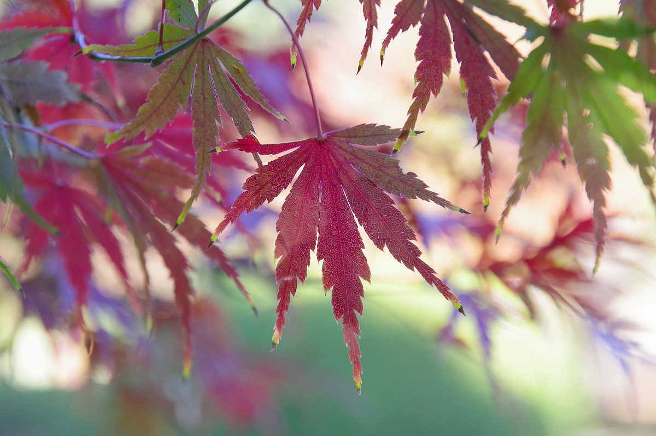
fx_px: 2321
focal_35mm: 128
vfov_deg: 10.7
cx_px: 328
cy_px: 218
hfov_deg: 16.1
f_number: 5.6
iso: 800
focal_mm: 85
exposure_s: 1/160
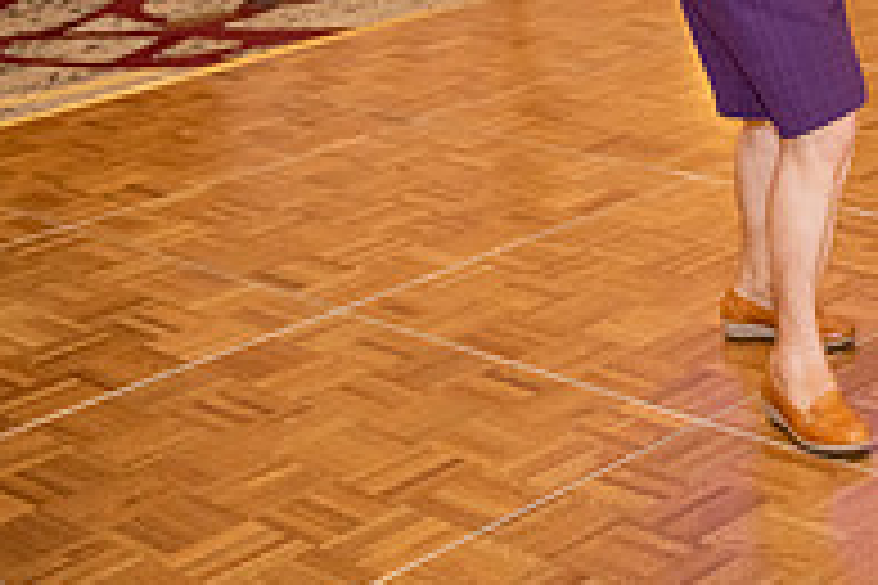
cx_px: 977
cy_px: -209
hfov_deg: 21.0
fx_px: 2244
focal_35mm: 92
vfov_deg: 14.2
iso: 1600
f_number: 2.8
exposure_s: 1/160
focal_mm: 31
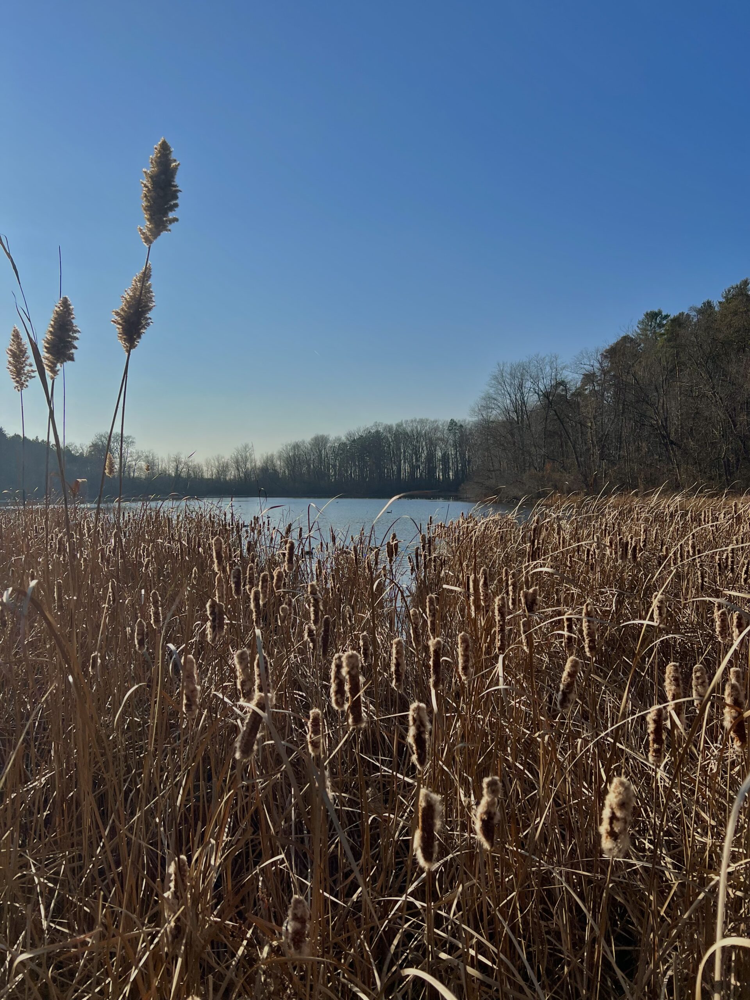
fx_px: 751
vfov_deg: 67.3
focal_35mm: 26
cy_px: 500
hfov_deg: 53.1
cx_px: 375
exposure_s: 1/6993
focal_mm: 5.7
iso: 50
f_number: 1.5
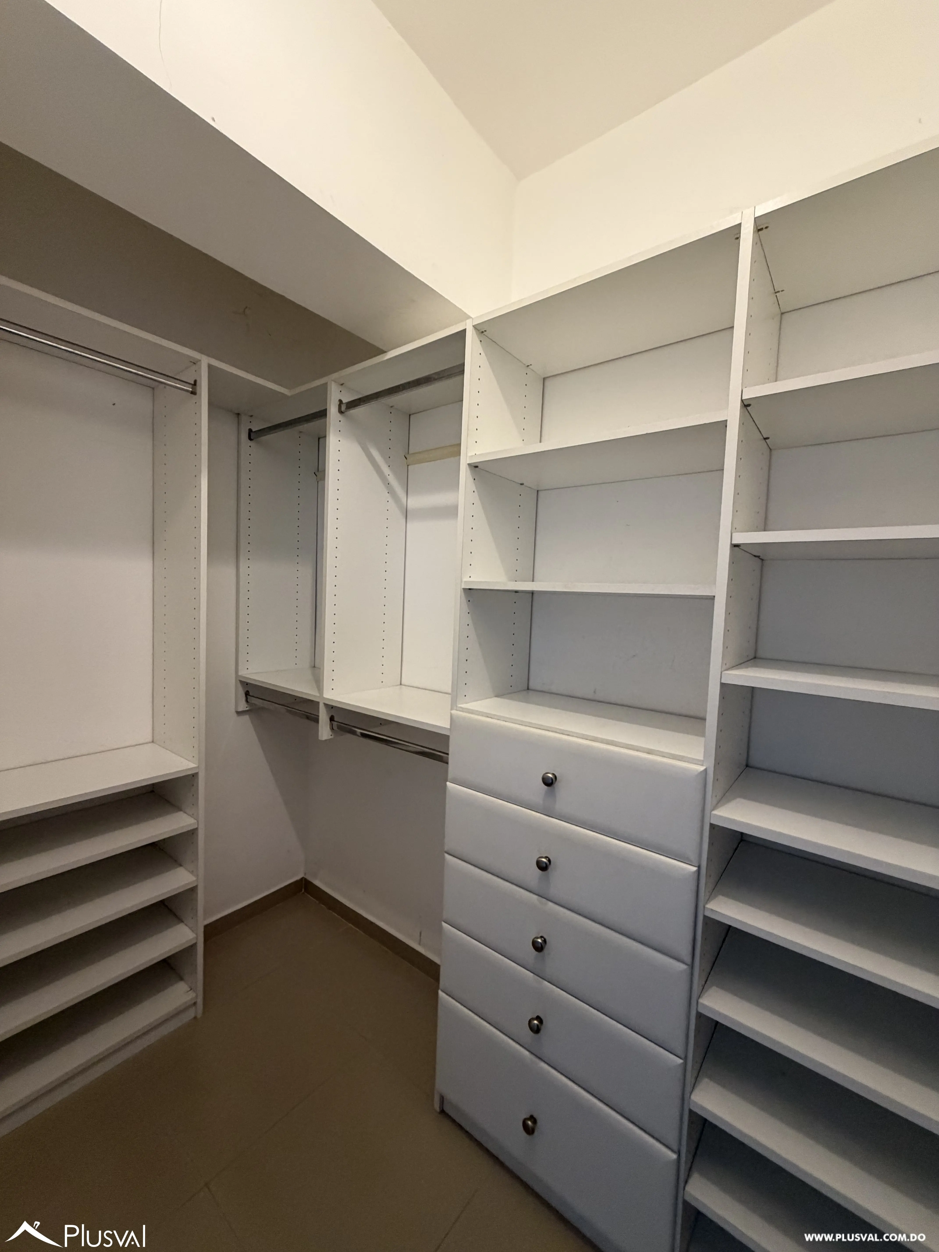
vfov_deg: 102.1
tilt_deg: -3.9
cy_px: 626
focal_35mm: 14
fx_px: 506
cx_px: 470
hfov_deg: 85.7
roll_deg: -3.4
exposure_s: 1/60
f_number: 2.2
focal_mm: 2.22
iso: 400
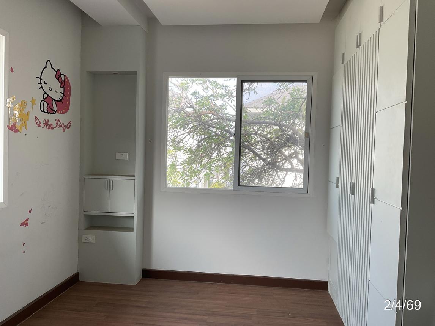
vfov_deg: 48.2
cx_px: 218
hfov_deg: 61.6
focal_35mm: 29
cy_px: 163
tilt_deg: -2.0
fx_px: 365
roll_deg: -1.5
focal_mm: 3
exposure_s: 1/120
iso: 25
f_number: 1.8
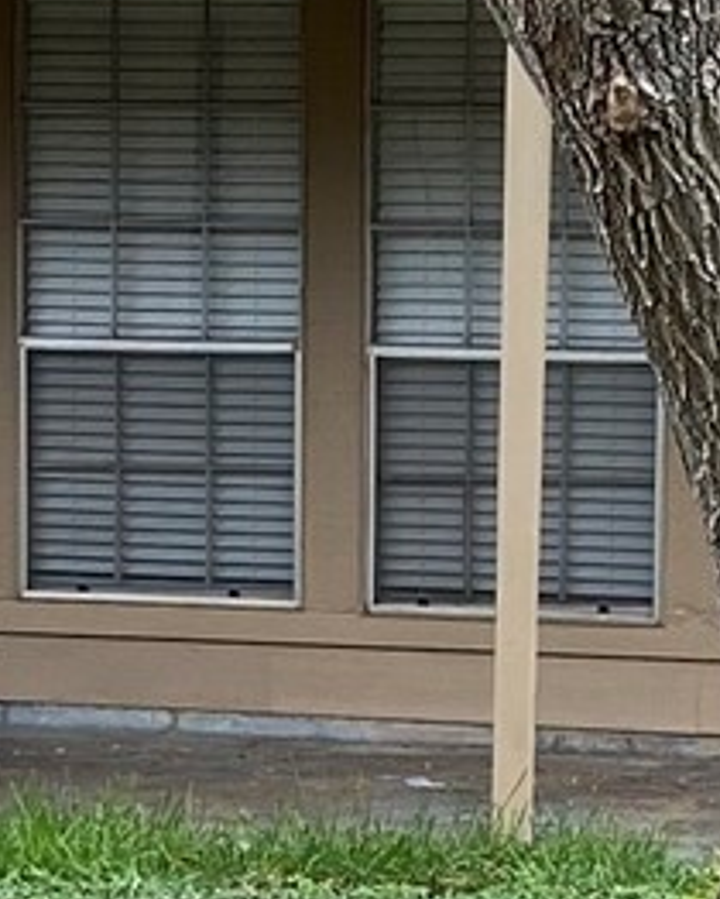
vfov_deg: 9.7
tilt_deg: -4.6
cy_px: 940
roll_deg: -0.3
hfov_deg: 7.8
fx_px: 5268
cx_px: -69
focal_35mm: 198
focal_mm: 4.25
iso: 32
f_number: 1.8
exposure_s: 1/312
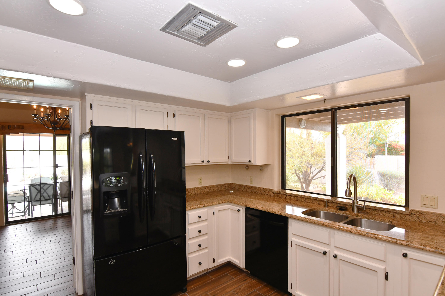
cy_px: 154
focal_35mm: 17
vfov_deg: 70.4
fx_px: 210
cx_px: 224
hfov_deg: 93.3
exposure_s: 1/160
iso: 800
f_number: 7.1
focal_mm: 11
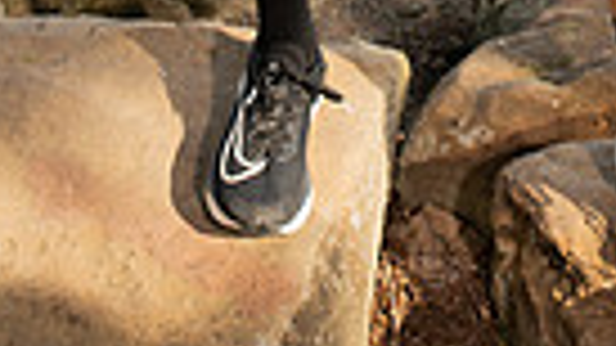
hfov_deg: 17.8
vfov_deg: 8.7
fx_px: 1960
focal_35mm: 120
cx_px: 396
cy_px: -616
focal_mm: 35
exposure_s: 1/400
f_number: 4.5
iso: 250
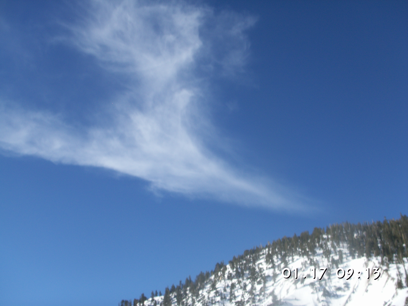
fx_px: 436
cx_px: 204
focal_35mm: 37
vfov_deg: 38.7
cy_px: 153
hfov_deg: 50.1
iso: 50
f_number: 7.1
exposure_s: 1/250
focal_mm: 7.7
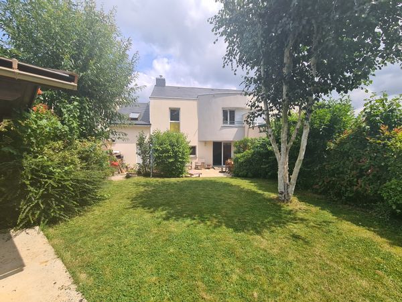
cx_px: 201
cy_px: 151
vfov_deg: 89.9
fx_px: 151
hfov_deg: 106.2
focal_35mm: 13
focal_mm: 2.2
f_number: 2.2
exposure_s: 1/1420
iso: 50
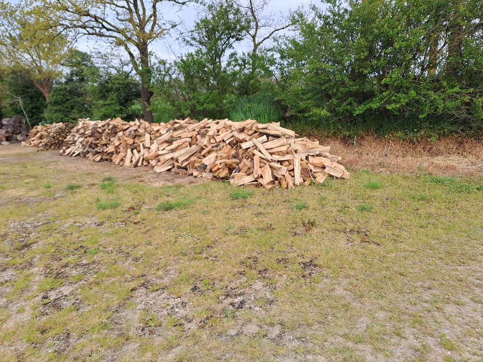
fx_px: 349
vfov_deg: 54.9
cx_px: 242
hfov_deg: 69.4
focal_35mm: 25
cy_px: 181
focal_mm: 4.65
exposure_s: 1/808
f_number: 1.8
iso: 32
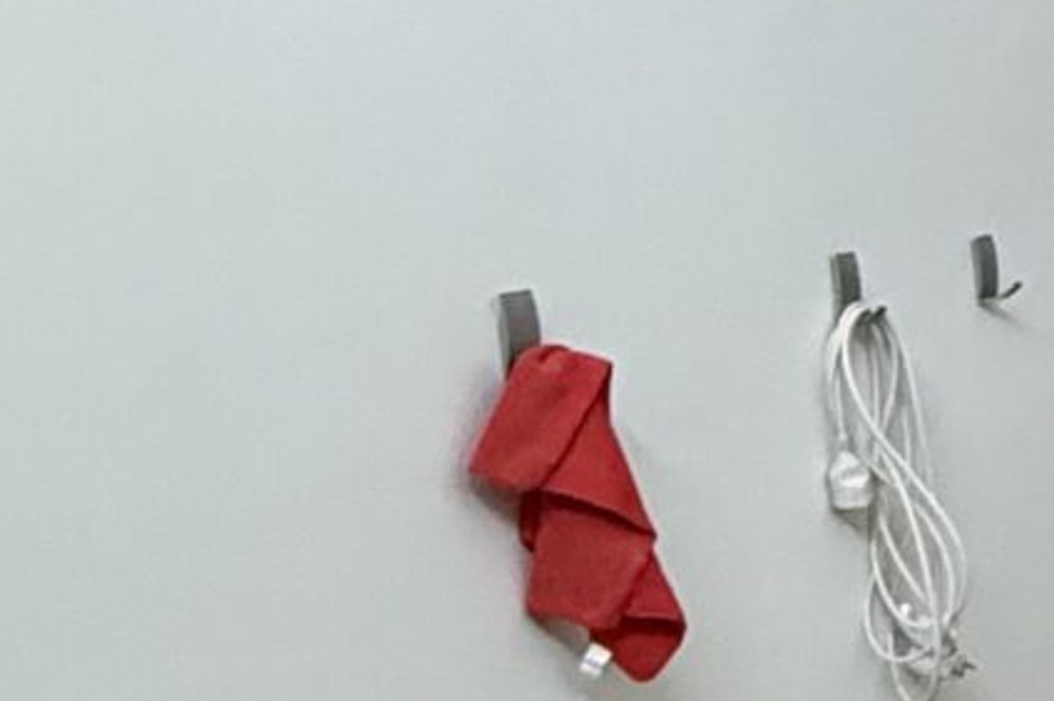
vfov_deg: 15.5
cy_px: 308
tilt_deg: -3.5
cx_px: 2061
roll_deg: +1.2
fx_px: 2574
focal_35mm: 88
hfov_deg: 17.3
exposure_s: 1/99
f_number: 2.2
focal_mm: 2.22
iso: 320
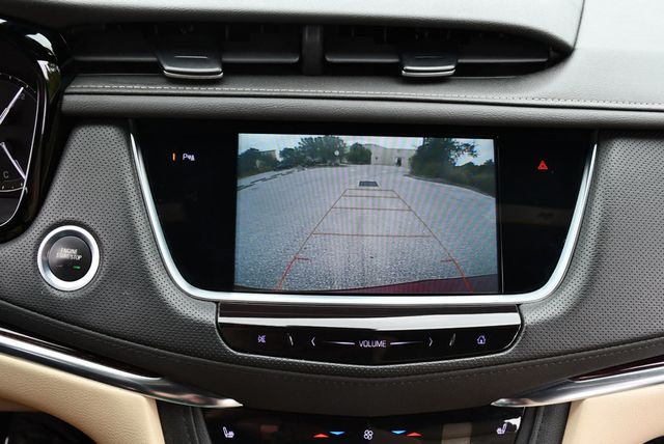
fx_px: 665
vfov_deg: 36.9
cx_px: 332
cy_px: 222
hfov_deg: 53.1
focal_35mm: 36
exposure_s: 1/250
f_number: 5
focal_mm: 18
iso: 400
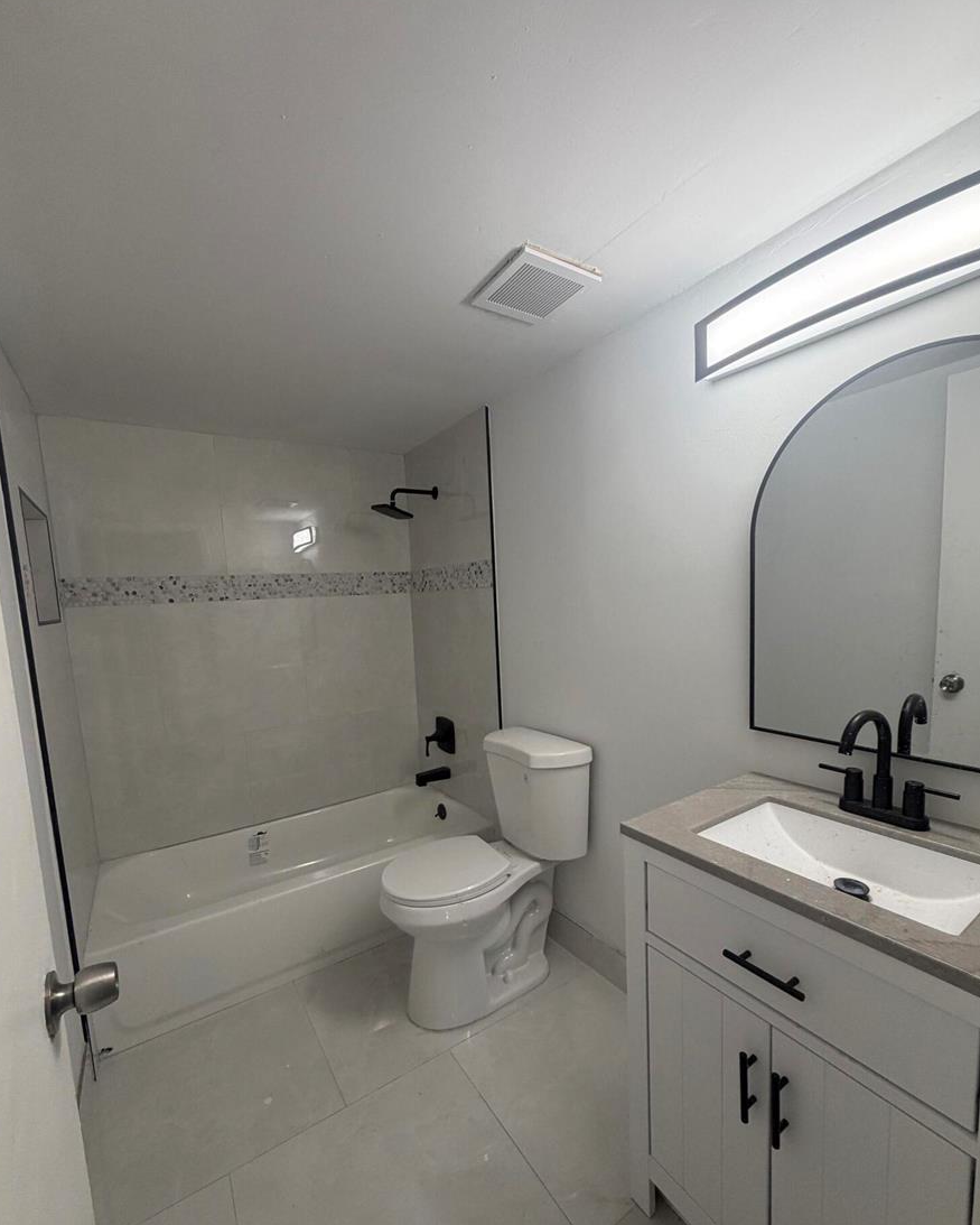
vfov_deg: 96.6
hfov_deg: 84.1
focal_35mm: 15
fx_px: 544
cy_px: 661
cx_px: 488
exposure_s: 1/120
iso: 125
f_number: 2.2
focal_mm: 2.22
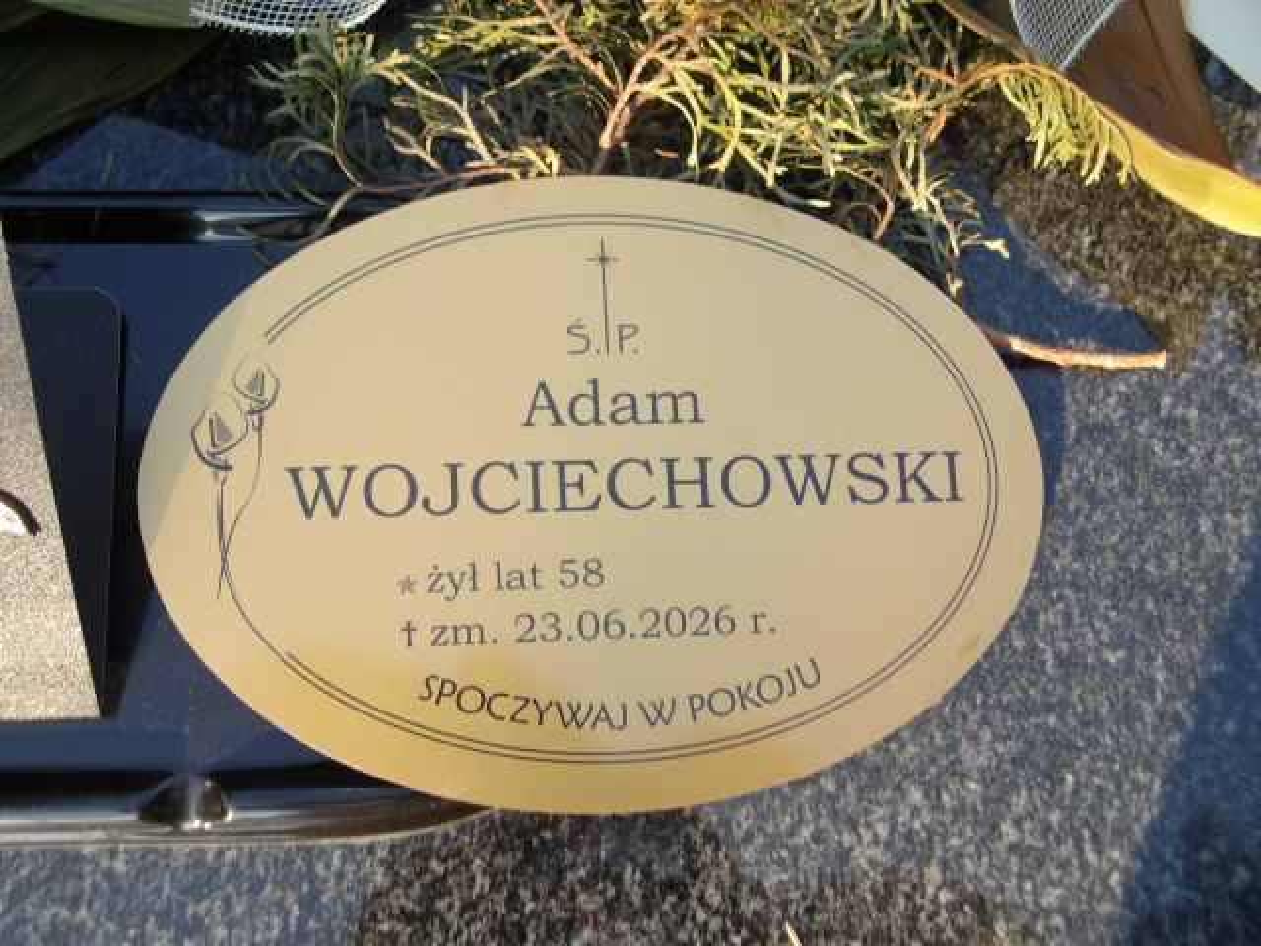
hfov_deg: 44.8
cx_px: 630
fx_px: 1530
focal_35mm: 42
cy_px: 473
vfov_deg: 34.3
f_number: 3.7
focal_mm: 7.6
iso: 100
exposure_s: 1/124
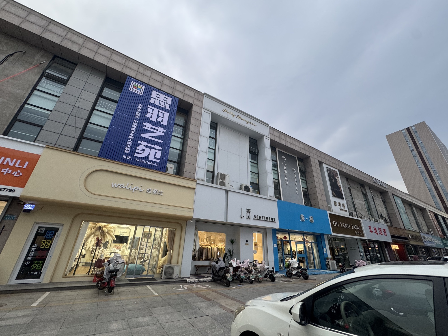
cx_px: 224
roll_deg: -1.2
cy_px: 168
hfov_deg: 102.1
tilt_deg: +25.2
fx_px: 181
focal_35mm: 14
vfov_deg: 85.7
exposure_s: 1/100
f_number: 2.2
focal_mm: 2.22
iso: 160
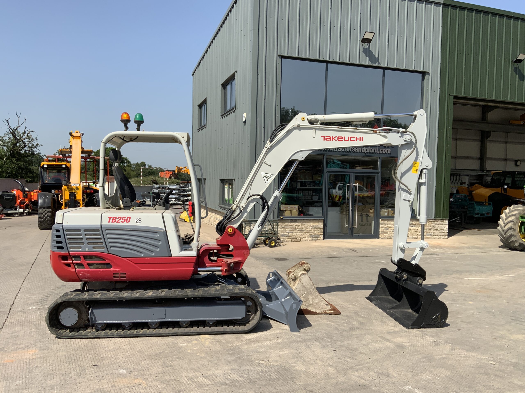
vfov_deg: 48.2
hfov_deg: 61.7
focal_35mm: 29
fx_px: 440
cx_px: 262
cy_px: 196
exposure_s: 1/2141
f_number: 1.8
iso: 16
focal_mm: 3
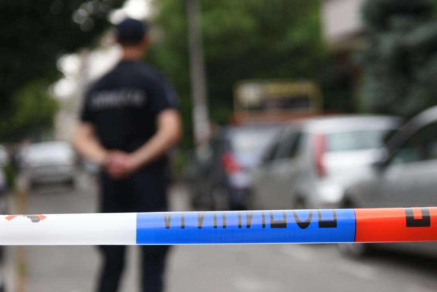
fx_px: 923
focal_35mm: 76
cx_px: 283
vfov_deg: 17.9
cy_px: 177
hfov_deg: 26.5
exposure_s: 1/2000
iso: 800
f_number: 2.8
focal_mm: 52
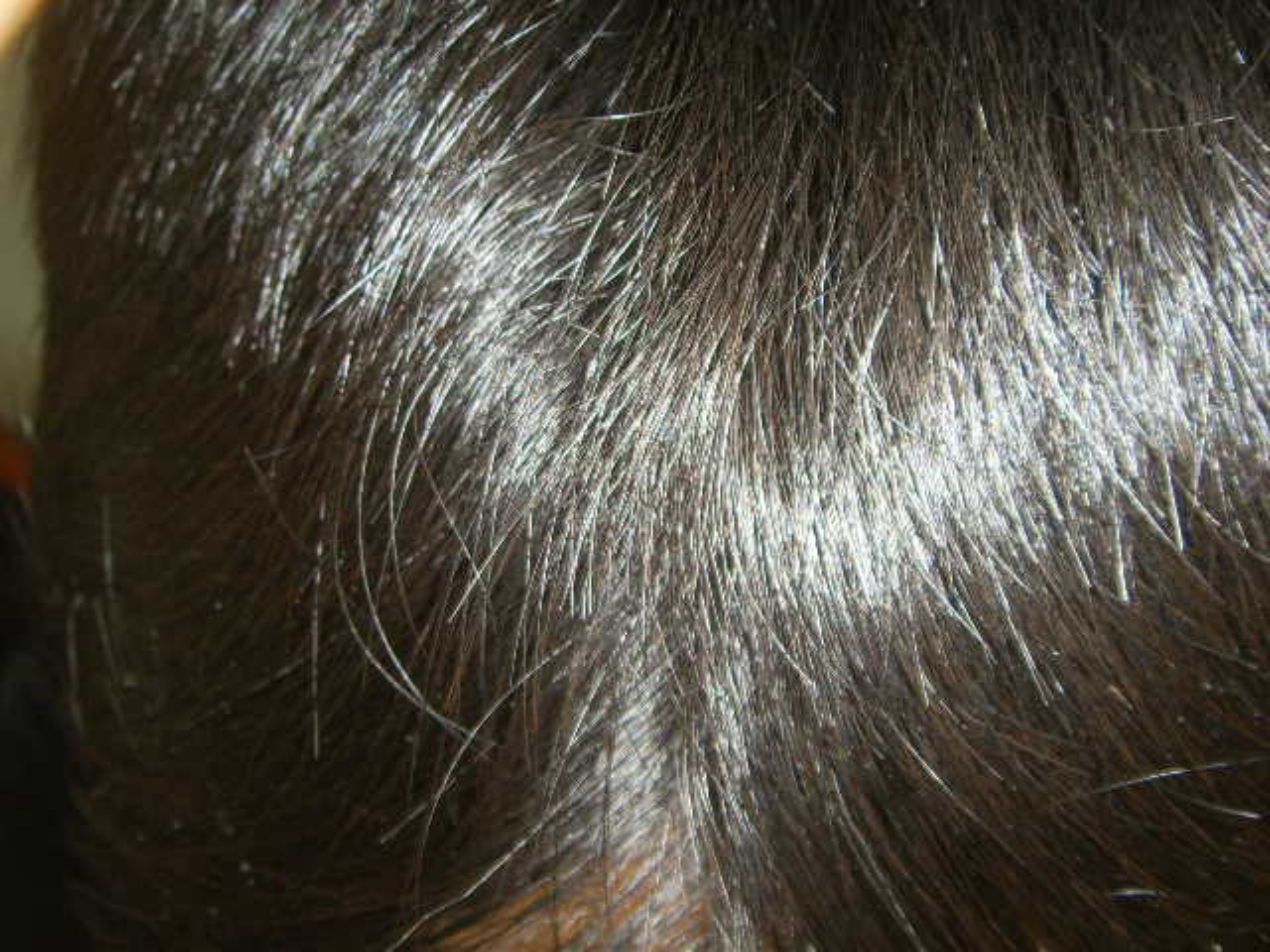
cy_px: 476
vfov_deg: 36.8
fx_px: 1431
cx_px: 635
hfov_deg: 47.9
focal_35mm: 39
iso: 100
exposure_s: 1/45
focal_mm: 6.6
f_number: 3.5
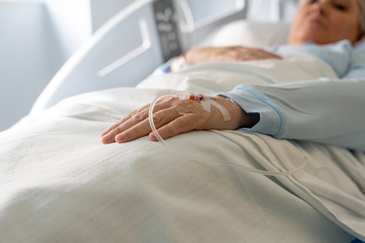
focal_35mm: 51
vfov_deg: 26.6
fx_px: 515
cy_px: 122
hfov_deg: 39.0
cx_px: 182
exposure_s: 1/160
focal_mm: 50.8
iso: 800
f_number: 4
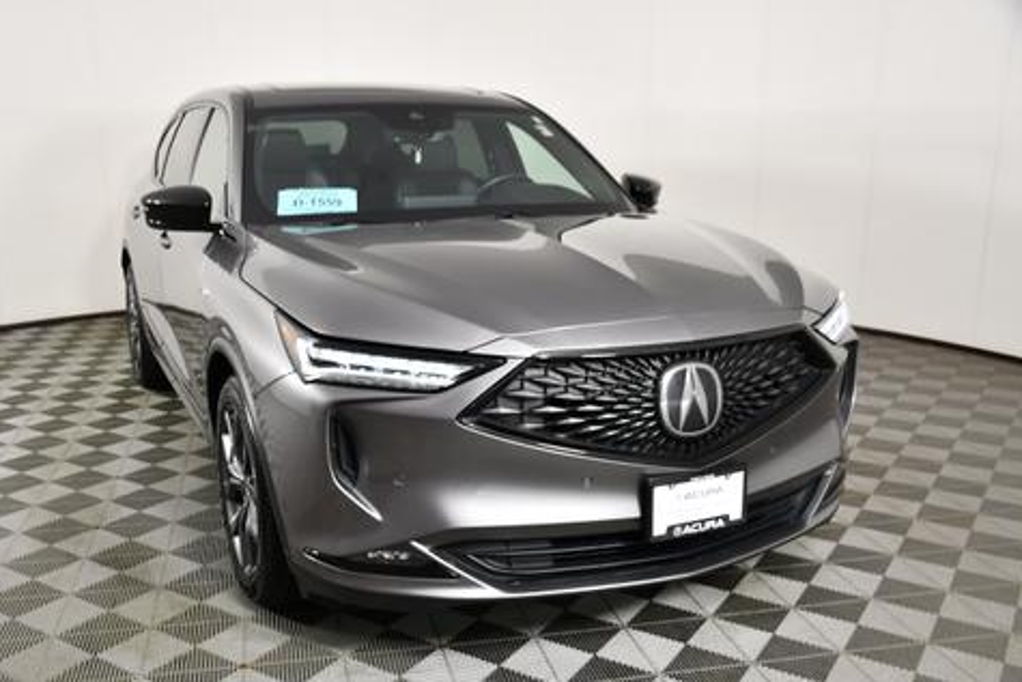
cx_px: 486
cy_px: 357
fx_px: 994
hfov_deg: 54.4
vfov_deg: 37.9
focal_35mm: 35
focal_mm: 22
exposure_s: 1/40
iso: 100
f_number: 3.5
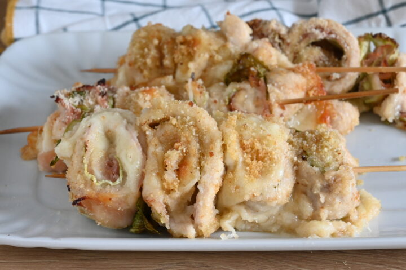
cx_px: 203
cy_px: 135
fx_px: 845
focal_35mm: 75
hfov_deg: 27.0
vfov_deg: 18.2
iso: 800
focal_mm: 50
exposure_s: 1/30
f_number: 9
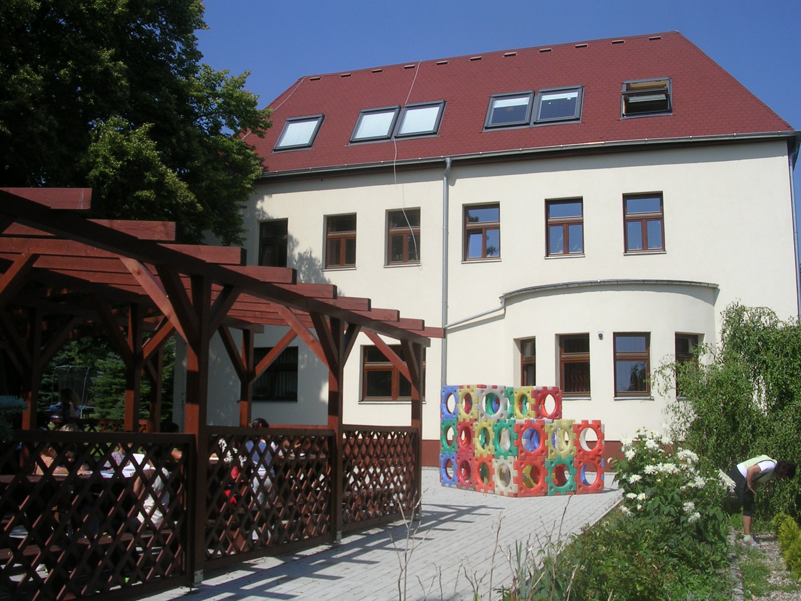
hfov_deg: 49.0
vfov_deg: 37.7
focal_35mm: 38
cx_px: 400
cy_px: 300
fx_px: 879
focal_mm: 5.8
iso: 50
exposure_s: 1/421
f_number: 5.6
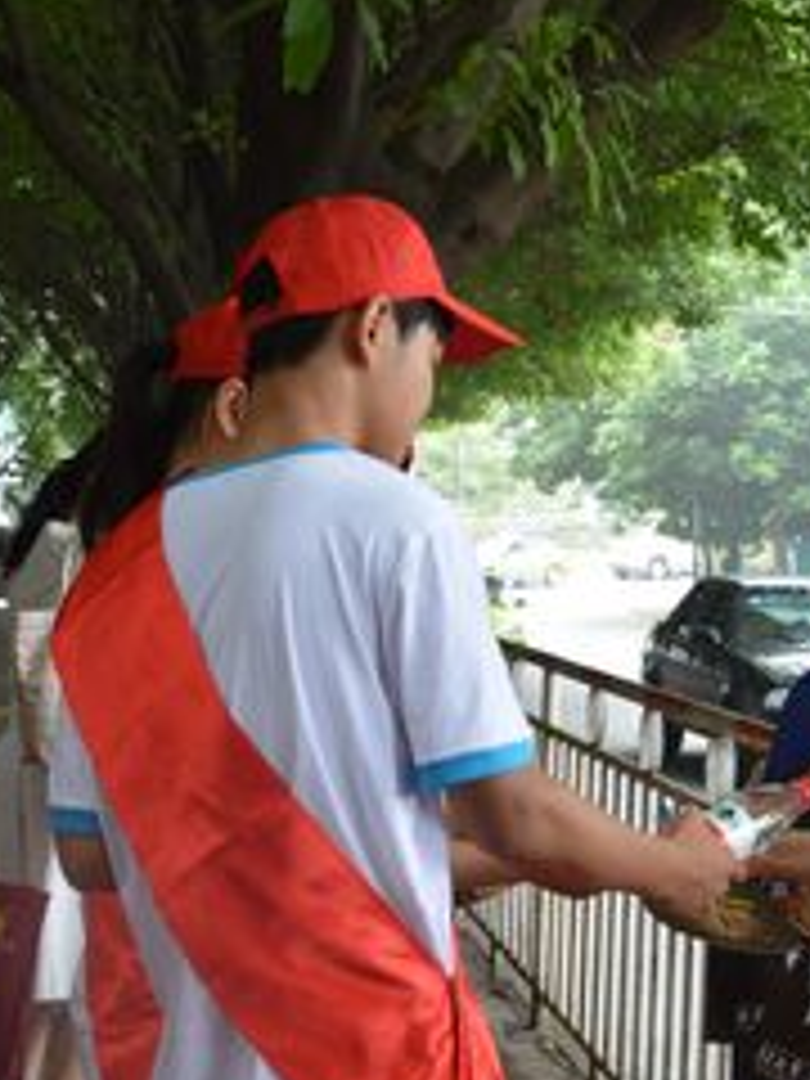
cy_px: 734
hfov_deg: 17.4
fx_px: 2621
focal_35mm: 84
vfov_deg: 23.2
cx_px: 702
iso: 400
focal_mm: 28
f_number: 4.2
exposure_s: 1/80
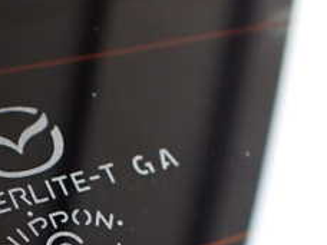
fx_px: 746
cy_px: 295
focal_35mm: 79
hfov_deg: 24.4
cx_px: 73
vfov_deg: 17.8
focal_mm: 5.4
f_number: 2.3
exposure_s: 1/125
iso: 500
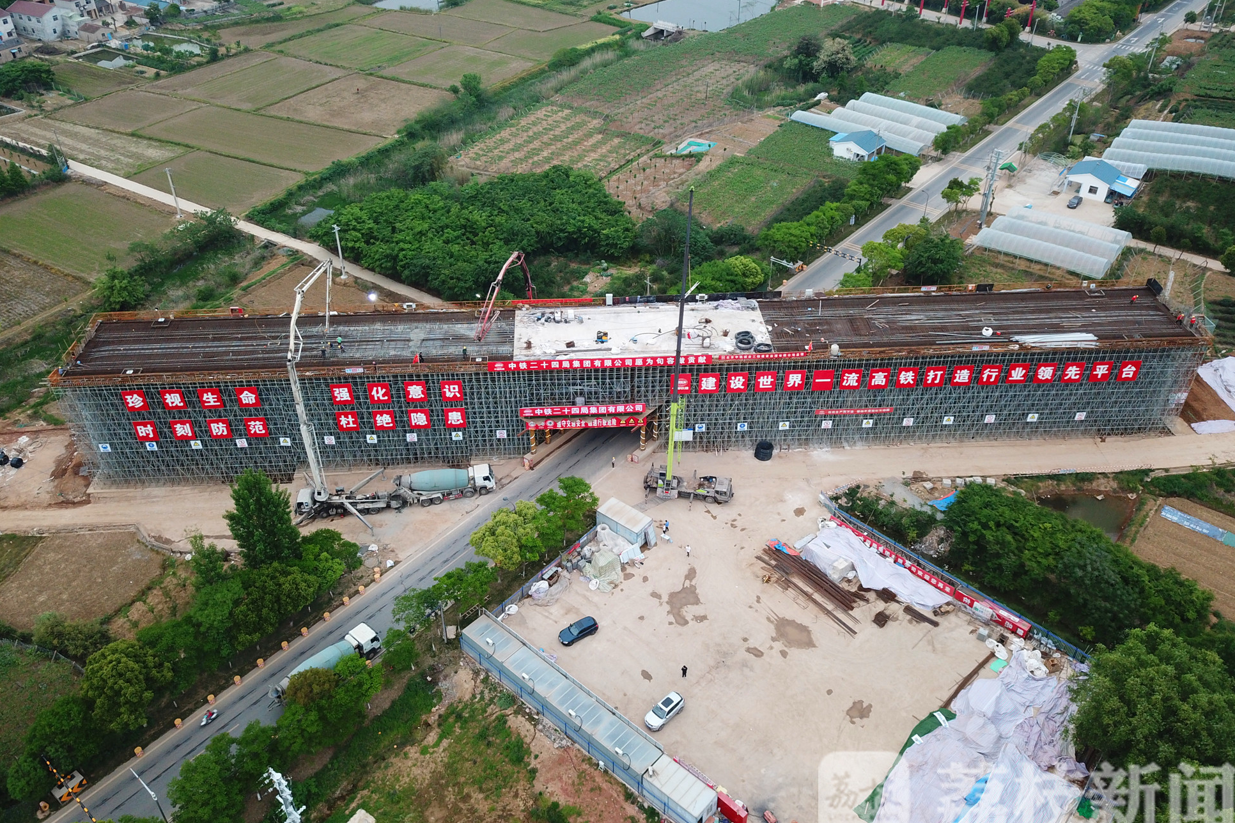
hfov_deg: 65.5
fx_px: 960
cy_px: 364
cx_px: 601
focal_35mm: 28
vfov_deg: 46.3
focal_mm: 4.73
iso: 165
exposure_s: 1/50
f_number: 2.2
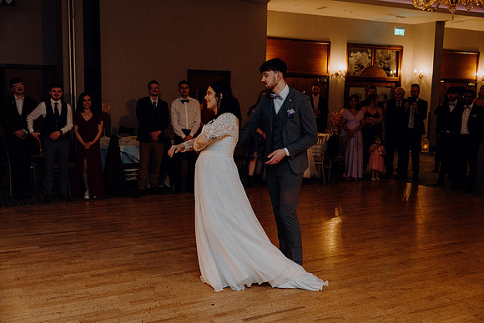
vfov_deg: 35.1
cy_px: 162
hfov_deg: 50.7
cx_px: 242
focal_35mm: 38
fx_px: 511
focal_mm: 38
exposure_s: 1/200
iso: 2500
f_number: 3.5
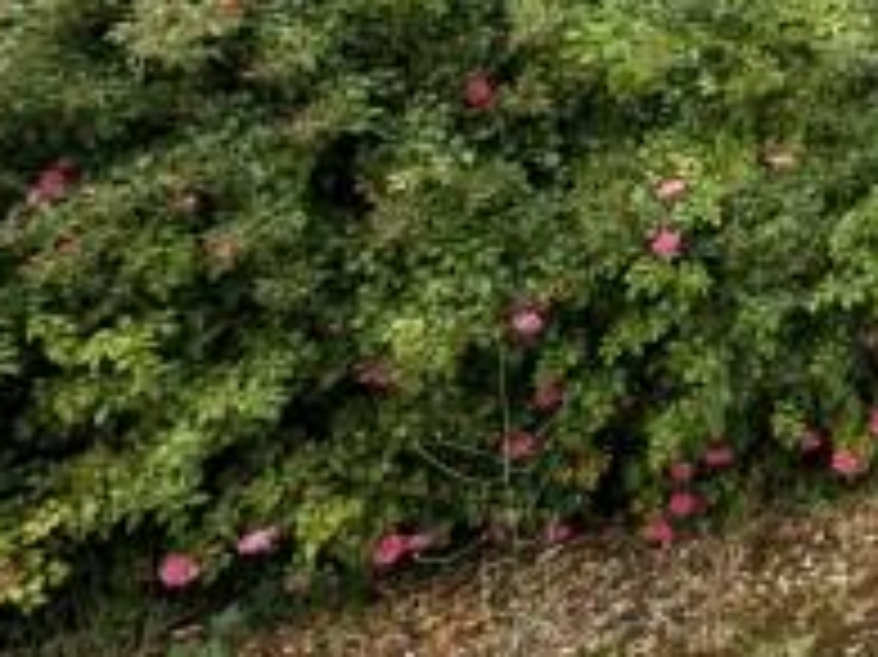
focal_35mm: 46
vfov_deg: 26.9
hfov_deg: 26.3
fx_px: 1166
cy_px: -180
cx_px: 1391
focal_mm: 2.22
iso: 40
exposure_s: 1/556
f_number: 2.2
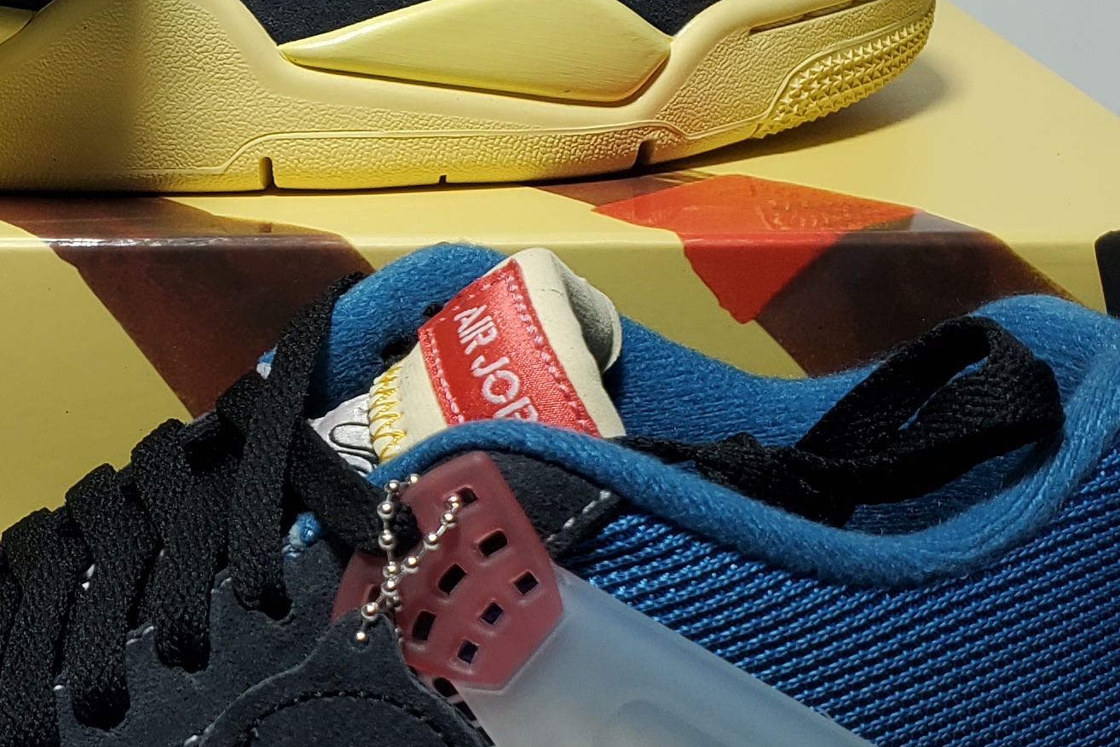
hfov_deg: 23.7
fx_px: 2582
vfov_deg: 16.5
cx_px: 82
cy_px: 340
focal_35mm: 83
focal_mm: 4.3
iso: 50
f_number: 1.5
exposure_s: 1/522
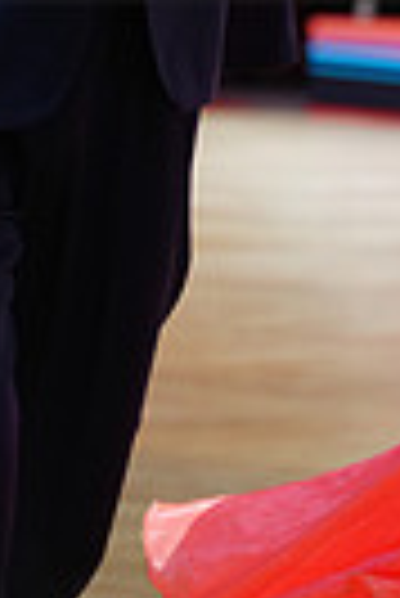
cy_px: -144
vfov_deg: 6.7
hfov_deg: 4.5
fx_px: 5086
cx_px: 380
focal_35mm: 306
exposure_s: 1/400
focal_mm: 70
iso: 800
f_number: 2.8
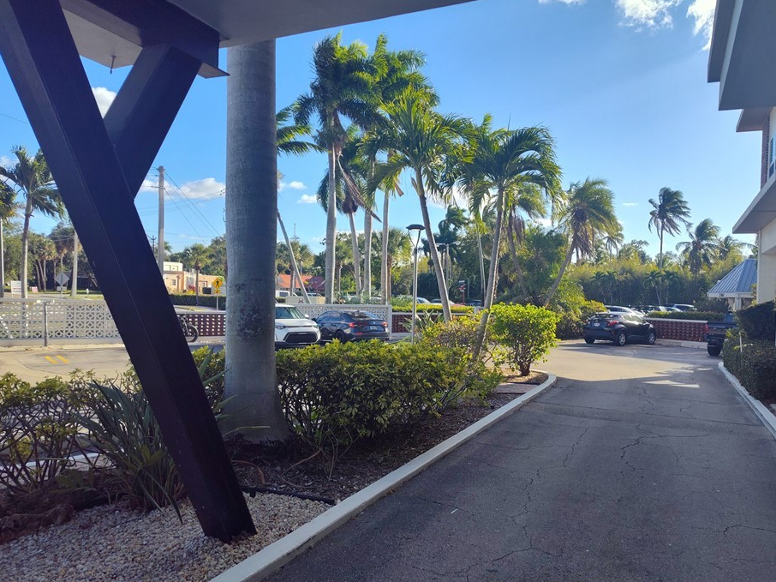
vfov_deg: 53.0
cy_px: 303
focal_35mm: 26
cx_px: 421
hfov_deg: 67.2
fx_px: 583
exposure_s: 1/1360
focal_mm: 5.56
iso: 100
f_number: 1.8
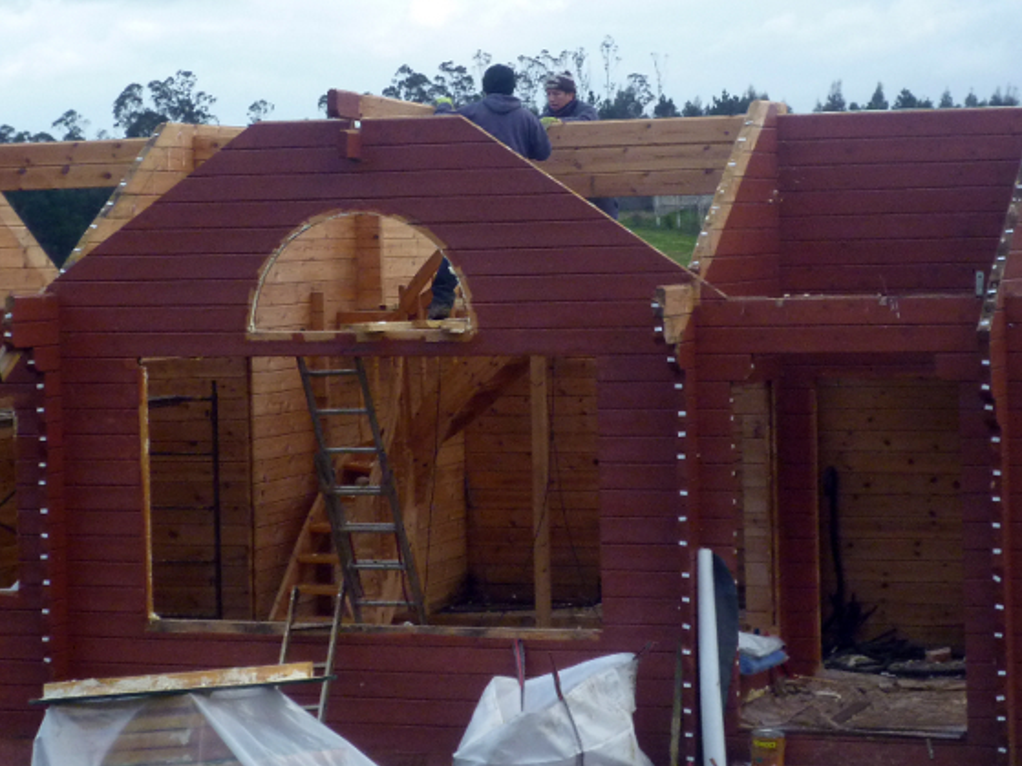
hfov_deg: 19.1
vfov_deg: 14.3
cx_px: 481
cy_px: 268
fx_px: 3040
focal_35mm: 103
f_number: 4.9
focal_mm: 11.3
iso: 200
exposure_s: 1/200
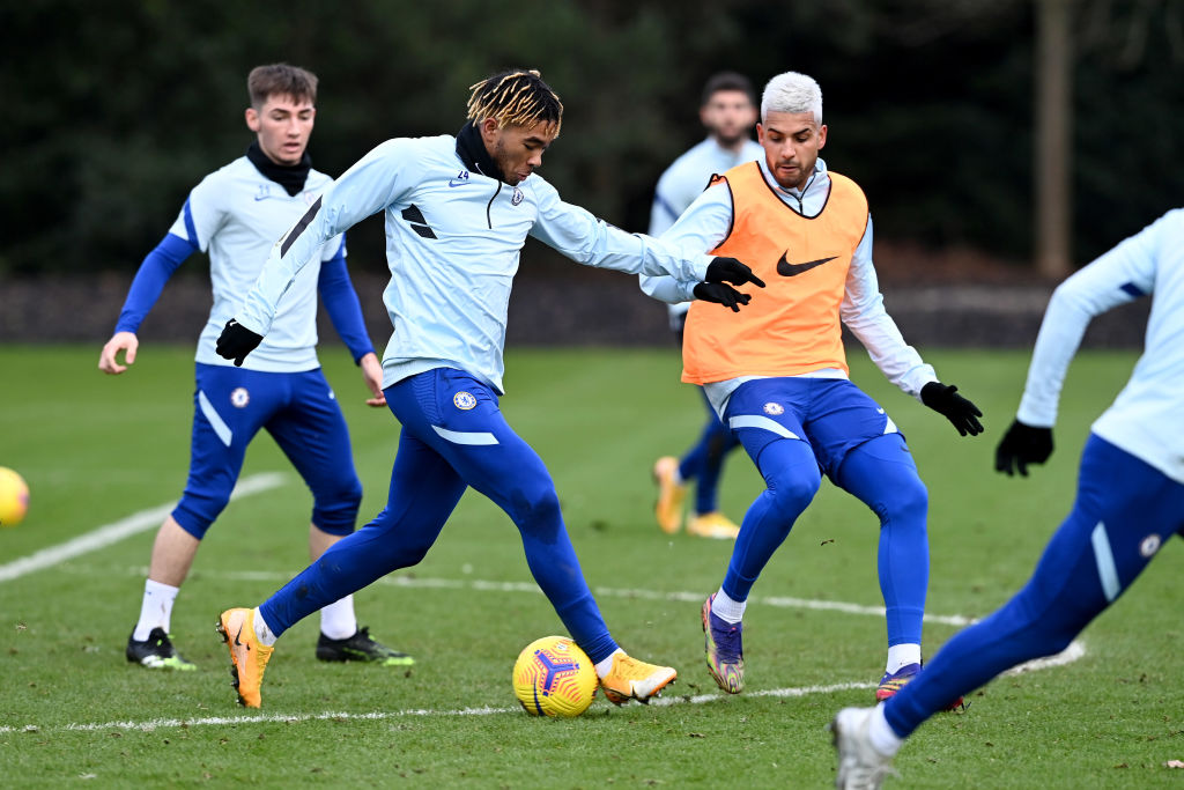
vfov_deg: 3.4
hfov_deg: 5.2
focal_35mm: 400
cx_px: 592
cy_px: 395
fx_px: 13157
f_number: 4
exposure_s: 1/1600
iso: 1000
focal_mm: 400
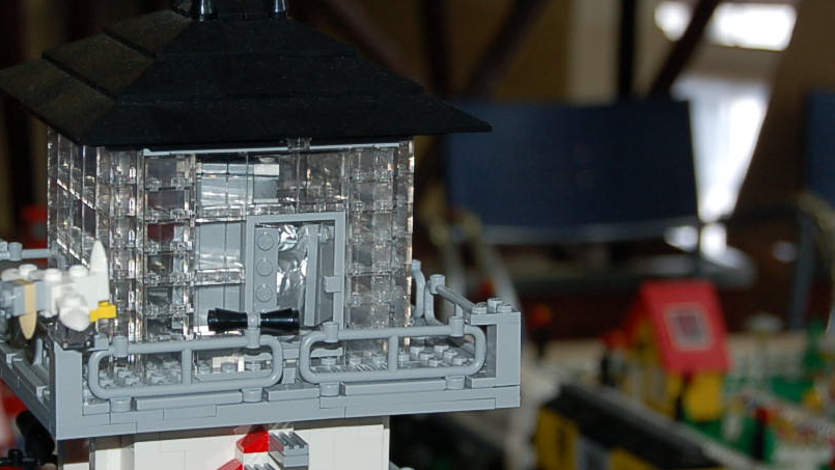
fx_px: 2922
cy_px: 181
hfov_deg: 16.2
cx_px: 321
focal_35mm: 132
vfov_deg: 9.2
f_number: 5.3
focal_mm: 45
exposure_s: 1/60
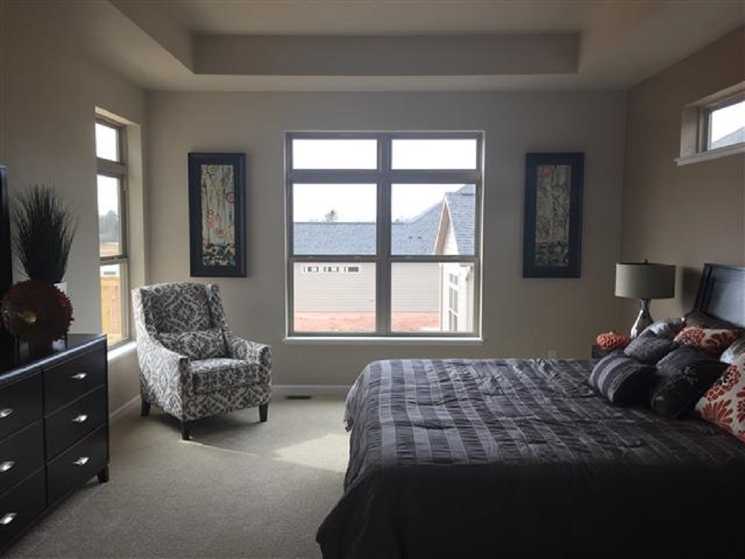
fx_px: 624
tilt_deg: -3.2
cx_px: 372
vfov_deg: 48.2
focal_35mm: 29
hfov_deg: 61.7
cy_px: 280
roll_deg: +0.8
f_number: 2.2
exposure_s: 1/125
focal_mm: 4.15
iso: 32
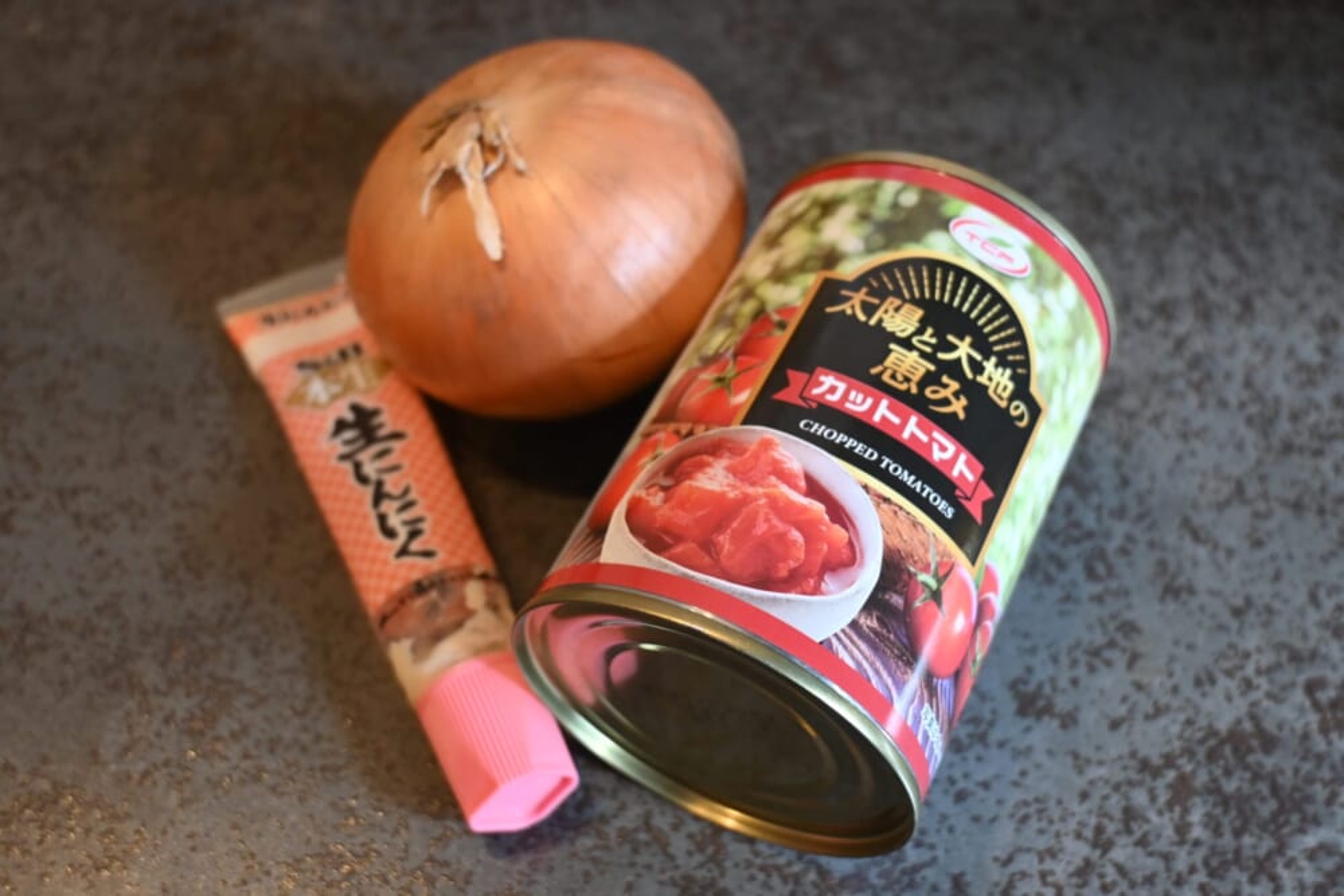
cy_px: 448
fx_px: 1484
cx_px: 672
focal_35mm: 40
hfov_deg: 48.7
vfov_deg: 33.6
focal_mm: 26.5
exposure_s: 1/125
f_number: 4.5
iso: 720
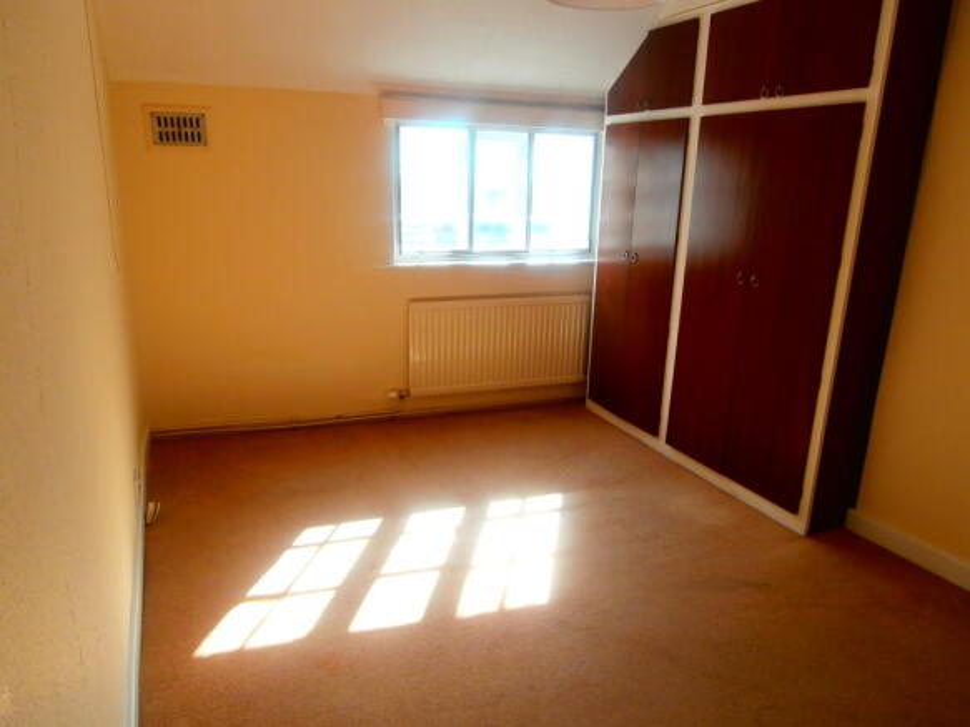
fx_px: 672
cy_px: 364
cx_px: 485
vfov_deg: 56.8
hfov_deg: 71.6
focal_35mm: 24
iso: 100
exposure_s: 1/60
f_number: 3
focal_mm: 4.2
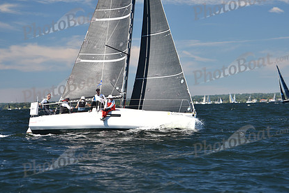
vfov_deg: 8.2
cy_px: 113
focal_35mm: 168
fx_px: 1349
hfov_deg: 12.2
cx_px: 157
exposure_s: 1/1000
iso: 200
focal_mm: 120
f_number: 2.8
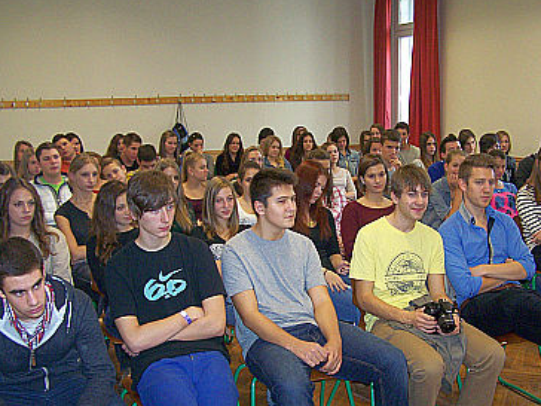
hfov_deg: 40.3
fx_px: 735
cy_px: 244
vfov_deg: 30.8
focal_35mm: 47
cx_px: 308
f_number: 2.8
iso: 160
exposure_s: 1/40
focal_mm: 6.3
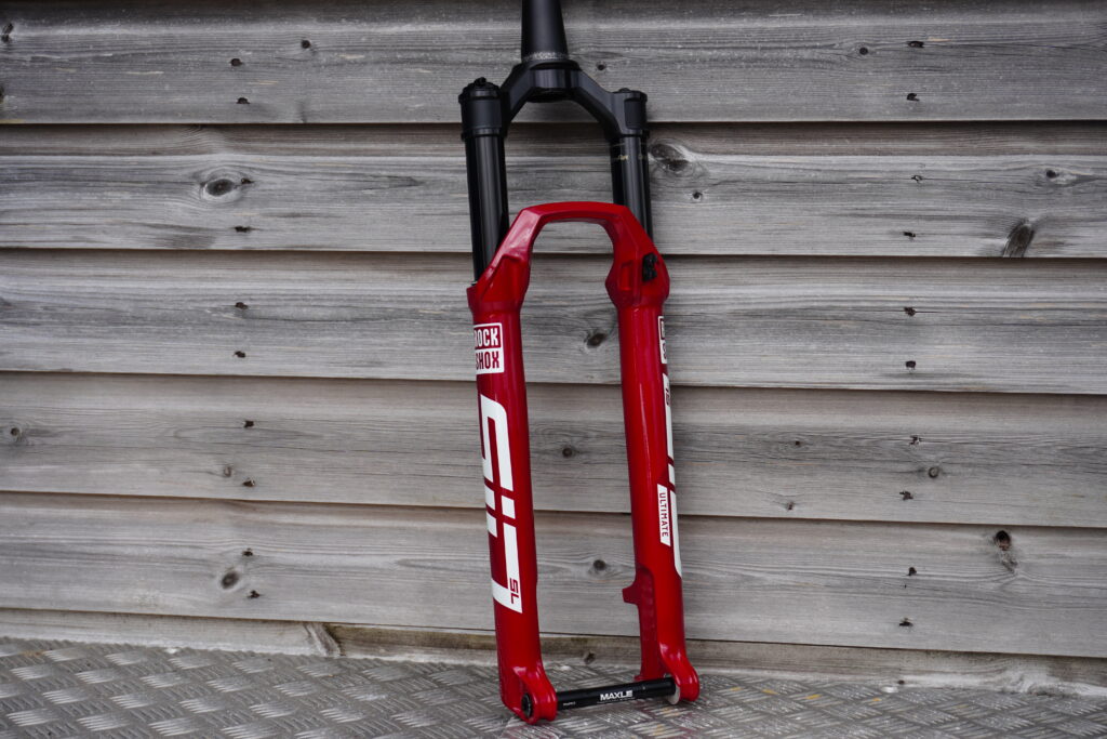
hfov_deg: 35.9
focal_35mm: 56
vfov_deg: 24.4
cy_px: 370
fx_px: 1707
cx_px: 554
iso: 100
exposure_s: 1/200
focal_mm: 37
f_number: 5.6
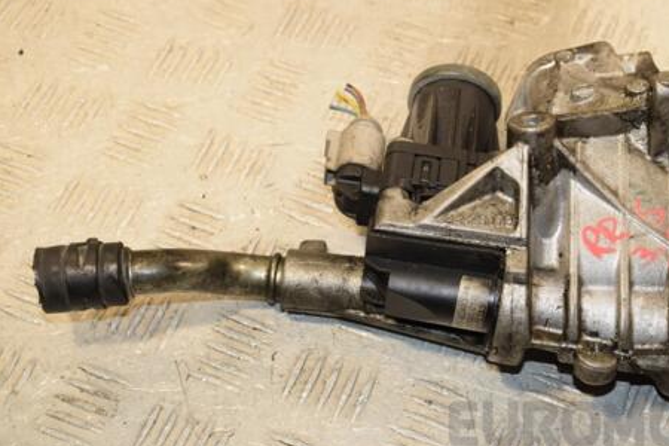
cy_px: 226
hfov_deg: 24.1
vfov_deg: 16.3
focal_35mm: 84
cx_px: 421
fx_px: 1561
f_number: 7.1
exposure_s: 1/200
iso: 800
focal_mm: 42
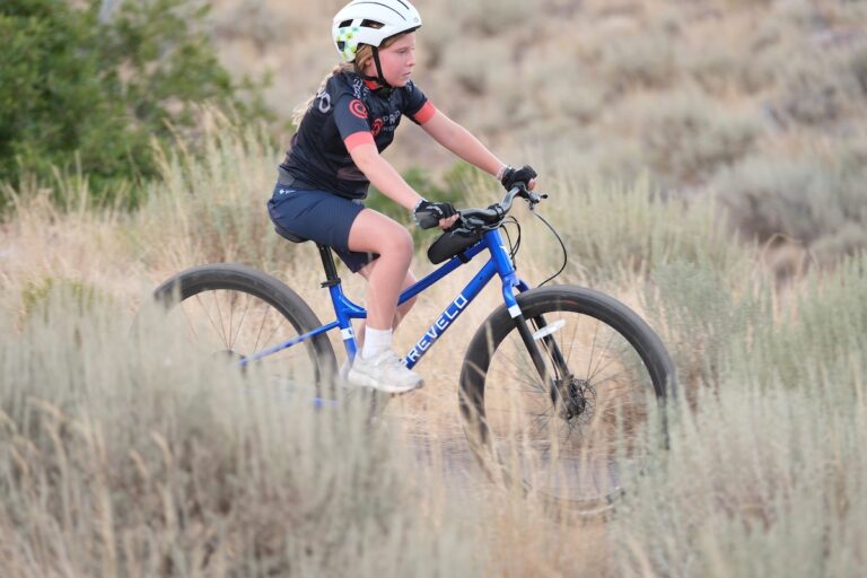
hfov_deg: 9.8
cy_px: 289
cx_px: 434
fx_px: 5057
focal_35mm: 210
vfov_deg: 6.5
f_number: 2.8
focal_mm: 140
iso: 1000
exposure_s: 1/210
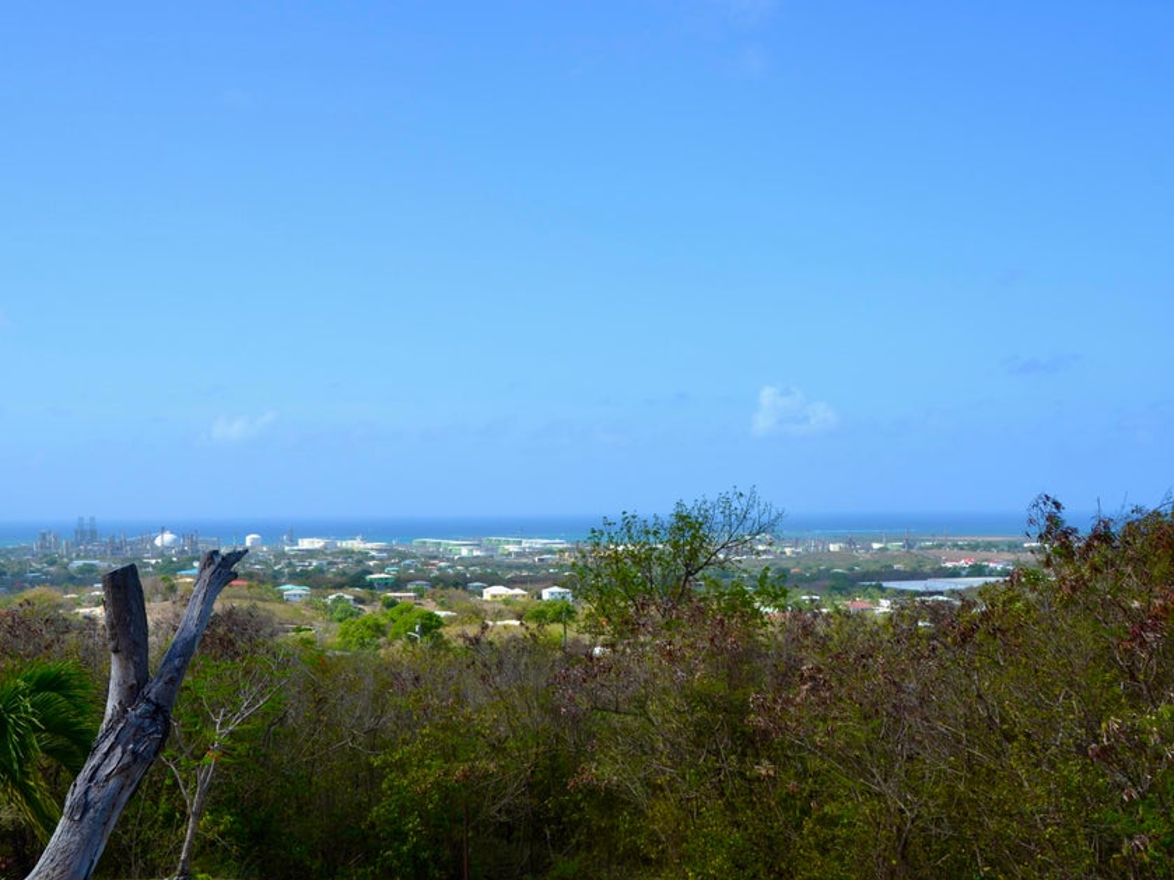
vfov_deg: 32.5
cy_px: 446
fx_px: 1511
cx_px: 504
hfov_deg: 42.4
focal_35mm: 45
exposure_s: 1/250
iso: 100
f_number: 8
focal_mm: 27
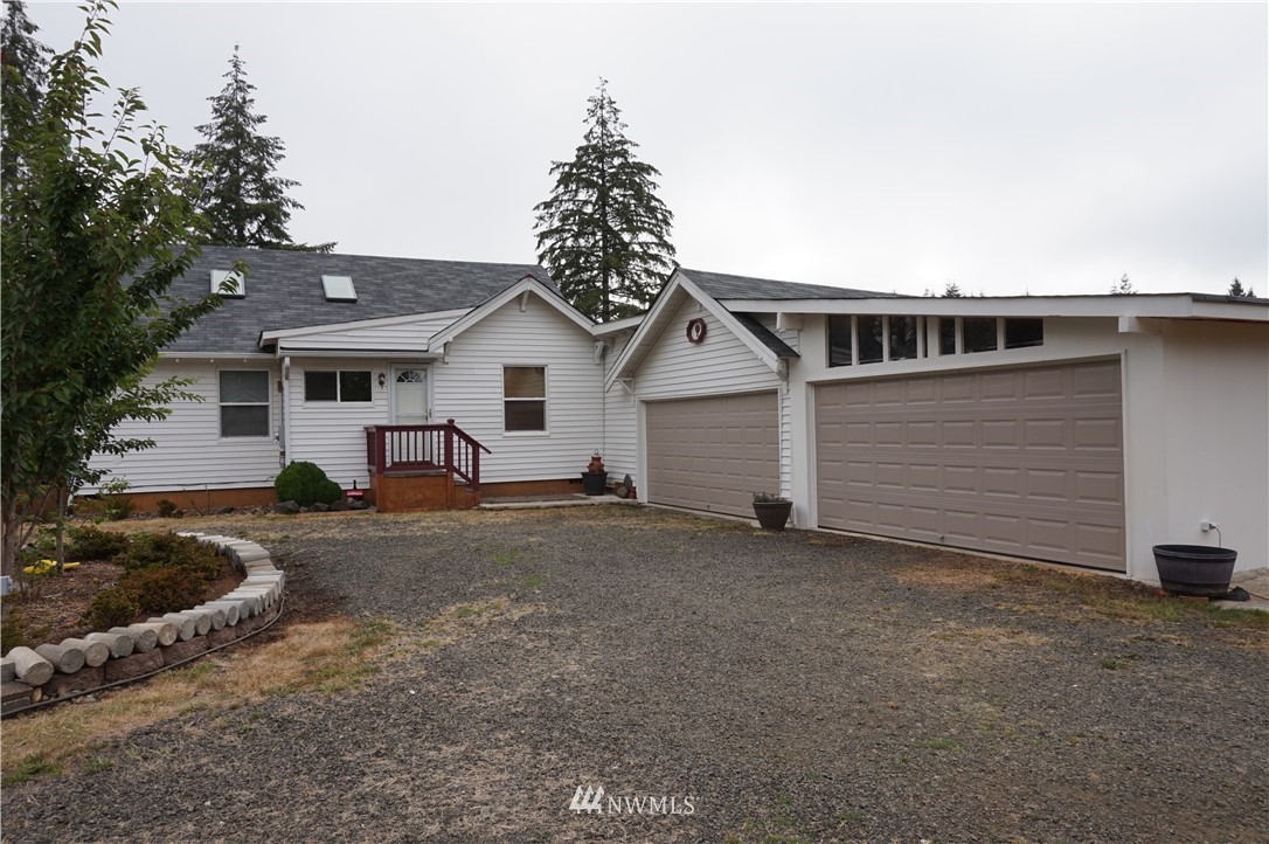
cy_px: 422
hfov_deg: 73.8
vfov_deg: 53.0
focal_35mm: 24
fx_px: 845
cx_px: 634
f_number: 11
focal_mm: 16
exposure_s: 1/100
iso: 100
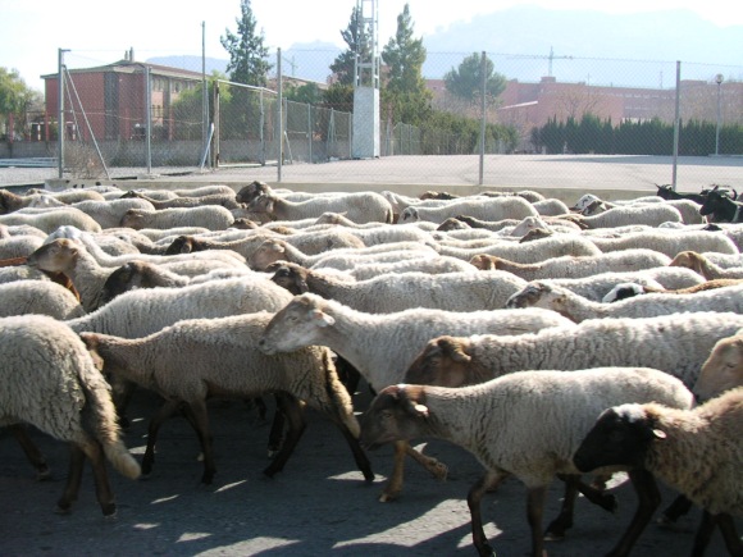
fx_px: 794
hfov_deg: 50.1
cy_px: 278
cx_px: 372
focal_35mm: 37
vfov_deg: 38.7
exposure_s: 1/357
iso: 100
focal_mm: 5.6
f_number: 2.7
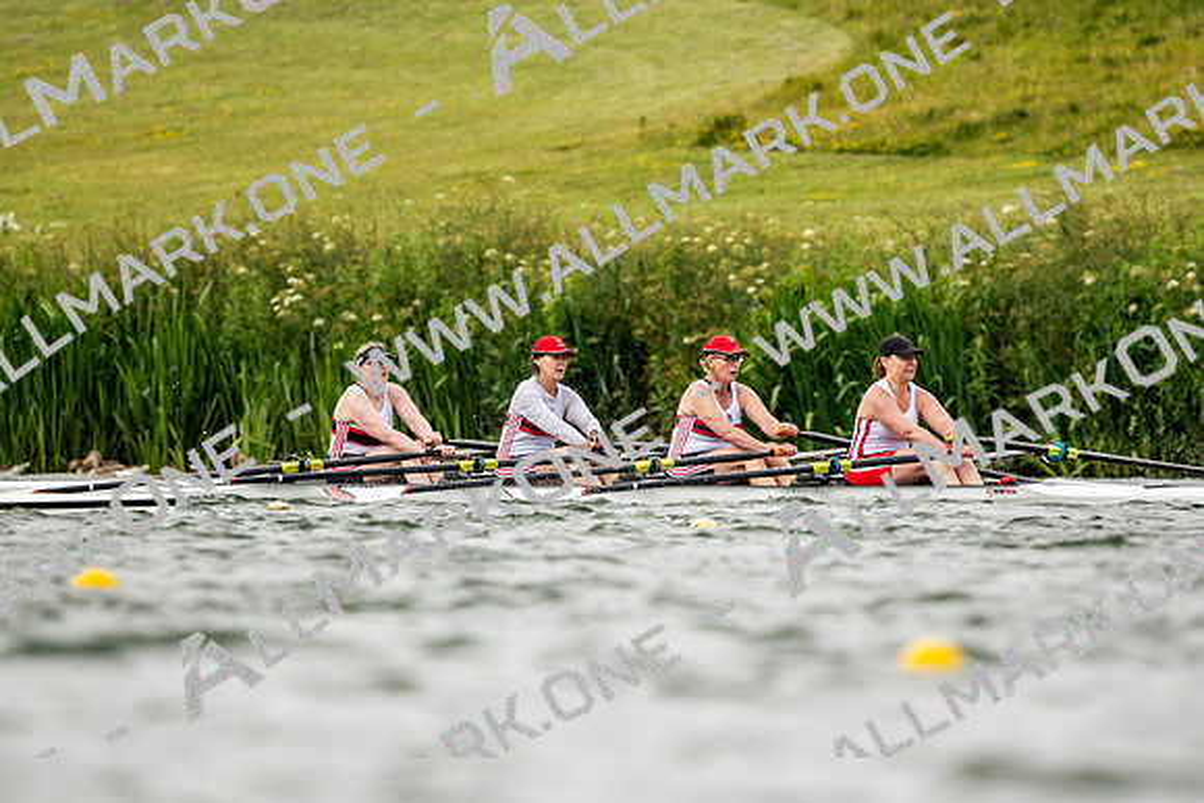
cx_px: 602
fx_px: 30106
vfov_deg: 1.5
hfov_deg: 2.3
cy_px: 402
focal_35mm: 900
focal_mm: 600
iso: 500
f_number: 6.3
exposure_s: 1/2000
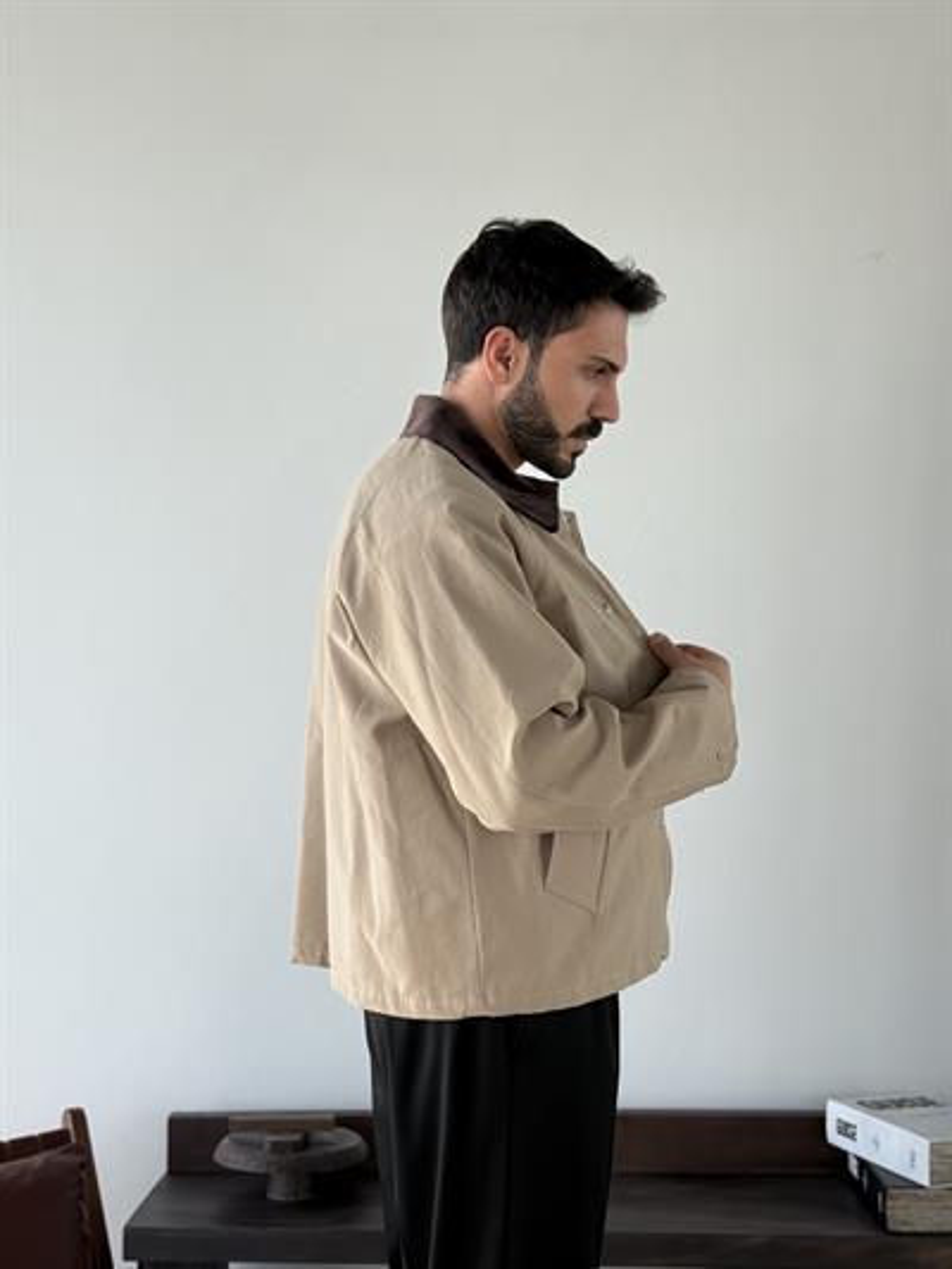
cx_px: 476
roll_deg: -0.2
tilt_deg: +2.4
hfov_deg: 30.3
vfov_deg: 39.6
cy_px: 634
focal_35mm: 48
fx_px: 1759
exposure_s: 1/322
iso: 80
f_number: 1.78
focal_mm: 6.76
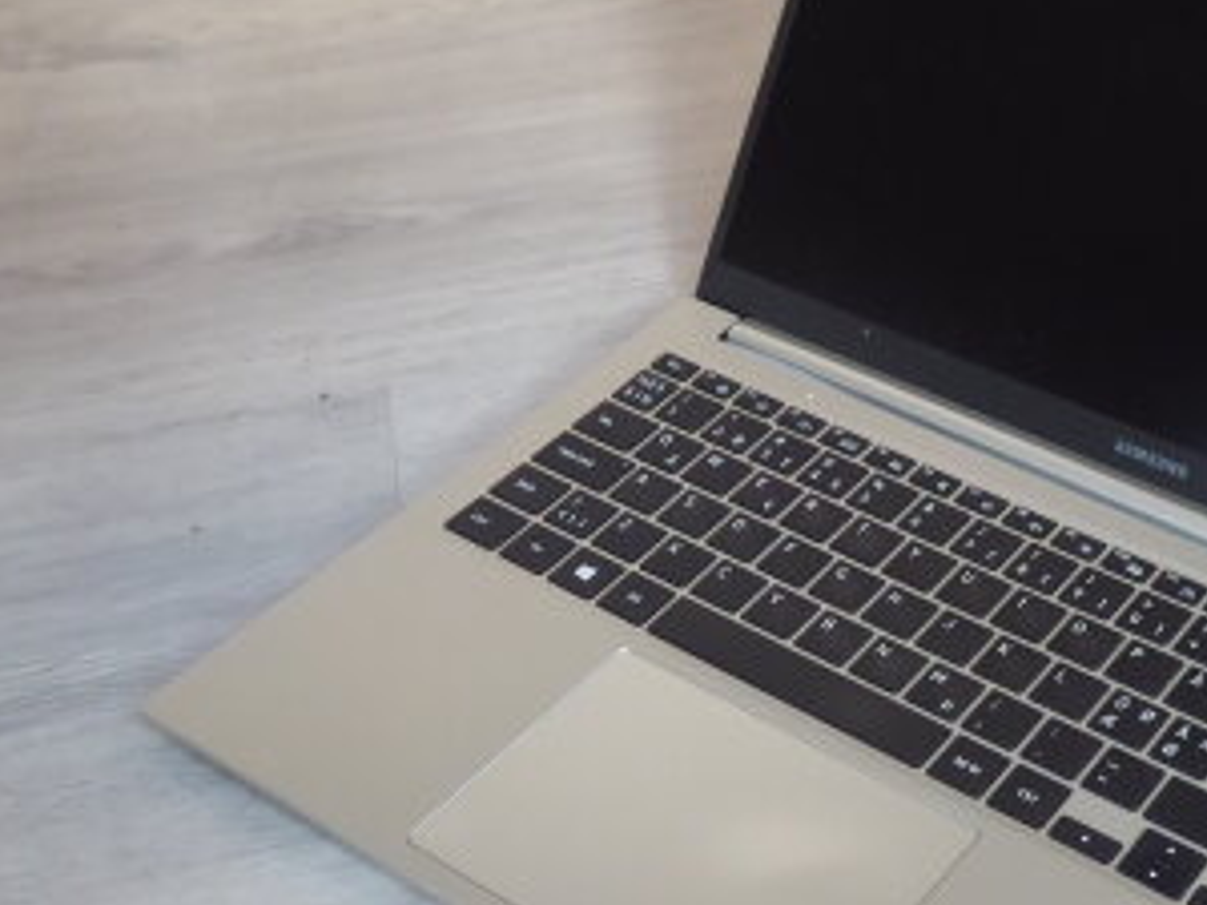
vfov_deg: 25.2
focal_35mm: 58
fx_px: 2022
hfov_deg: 32.3
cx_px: 970
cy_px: 559
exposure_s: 1/25
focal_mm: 5
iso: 400
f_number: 3.5
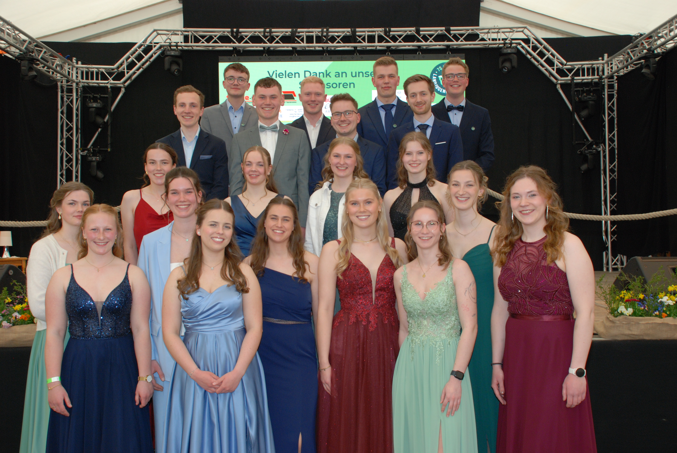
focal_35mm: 39
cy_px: 226
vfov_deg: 34.3
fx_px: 734
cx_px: 338
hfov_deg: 49.5
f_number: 5.6
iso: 400
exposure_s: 1/60
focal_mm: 26
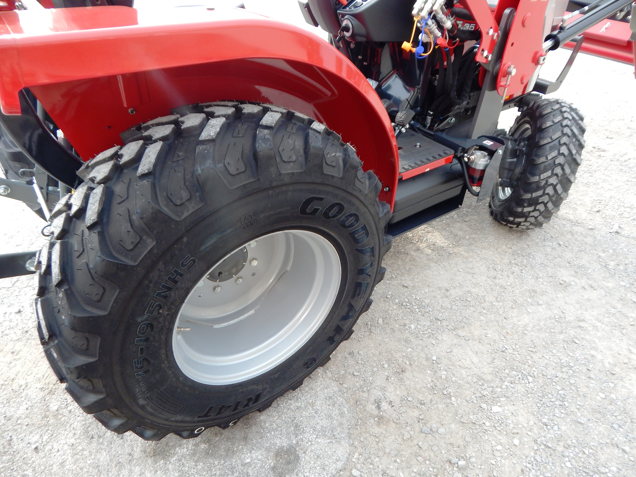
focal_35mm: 22
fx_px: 404
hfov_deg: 76.4
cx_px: 318
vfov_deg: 61.1
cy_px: 238
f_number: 3
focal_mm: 4
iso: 125
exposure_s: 1/160
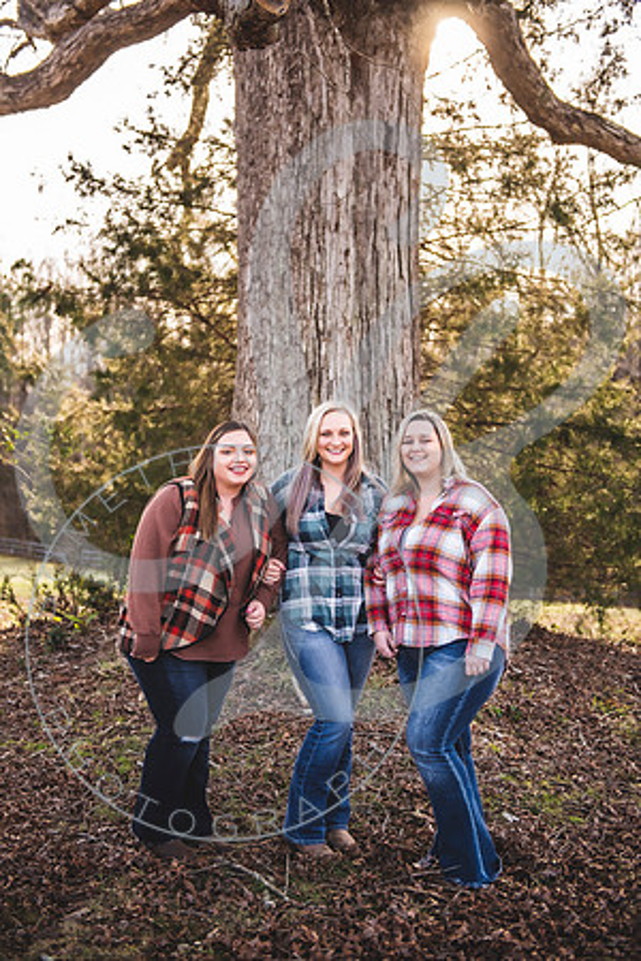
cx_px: 320
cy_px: 480
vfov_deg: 43.6
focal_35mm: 45
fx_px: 1202
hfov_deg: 29.9
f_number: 2.8
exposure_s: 1/320
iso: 100
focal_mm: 45
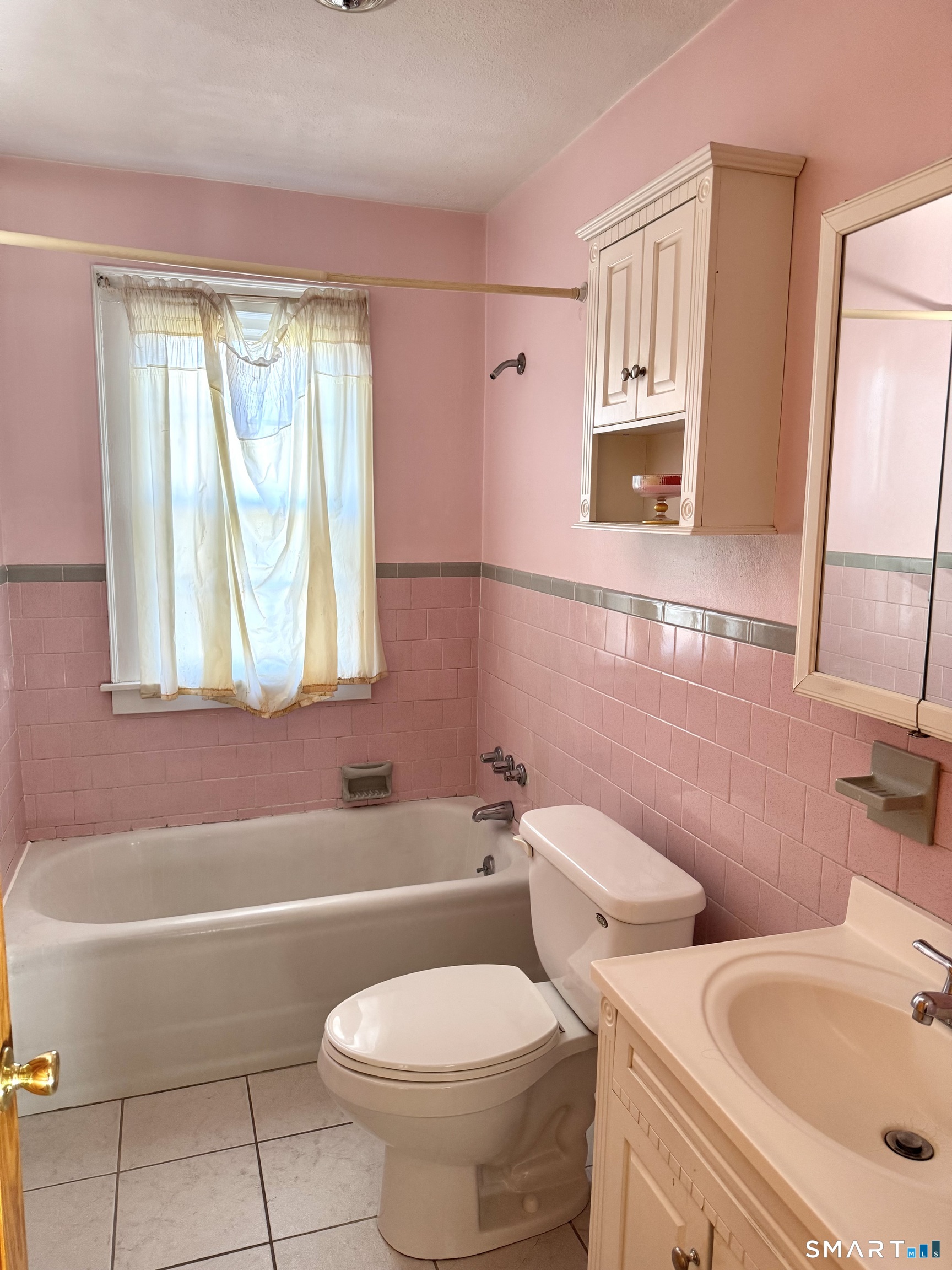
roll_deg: -0.8
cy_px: 635
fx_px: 880
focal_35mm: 24
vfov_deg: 71.6
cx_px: 476
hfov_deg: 56.8
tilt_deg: -9.1
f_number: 1.78
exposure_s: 1/90
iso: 200
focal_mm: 6.76
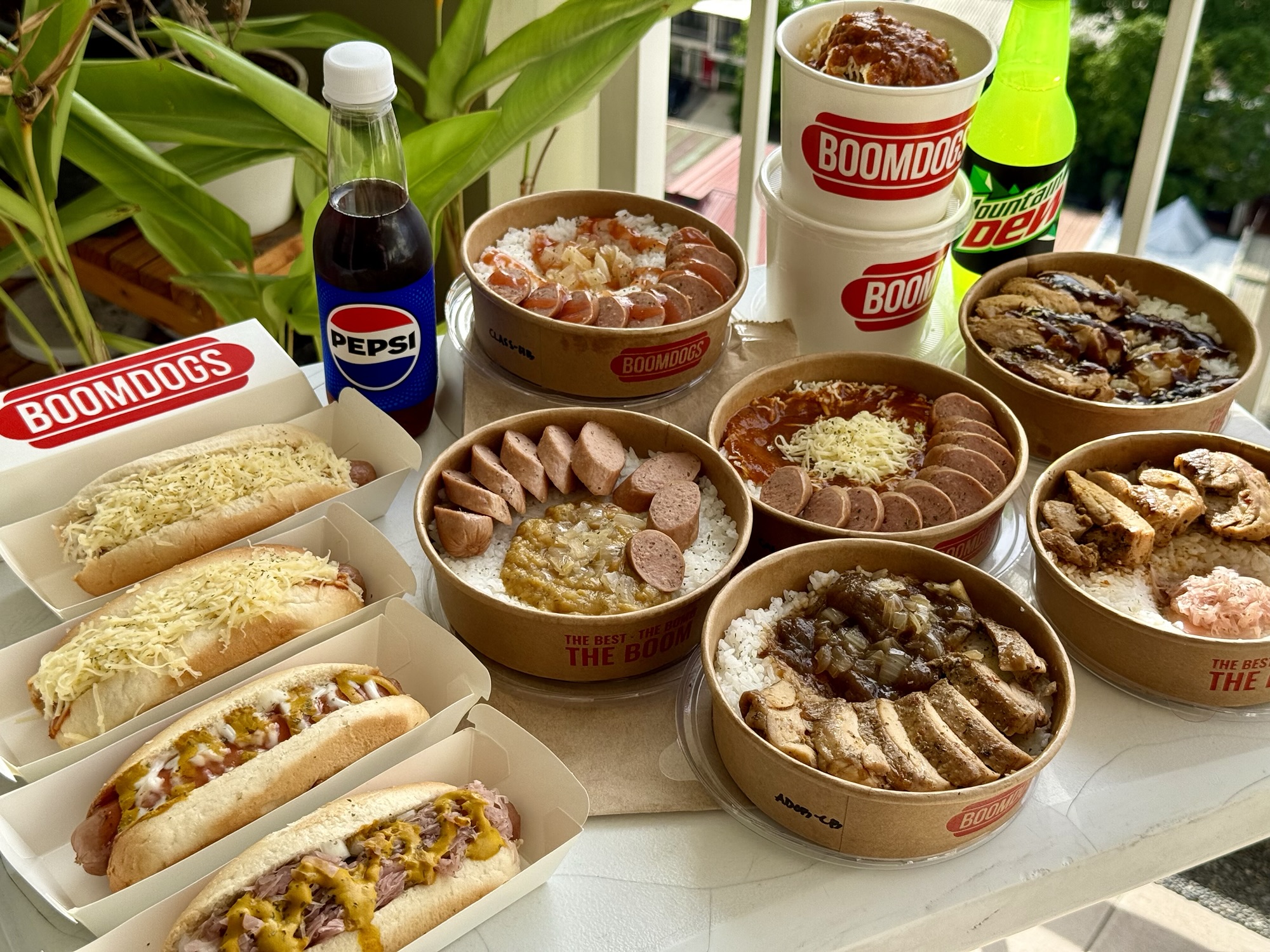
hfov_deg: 39.7
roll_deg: -1.8
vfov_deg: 30.3
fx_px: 1761
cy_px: 476
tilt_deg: -38.1
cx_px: 635
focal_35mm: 48
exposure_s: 1/1795
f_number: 1.78
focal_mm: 6.76
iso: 80
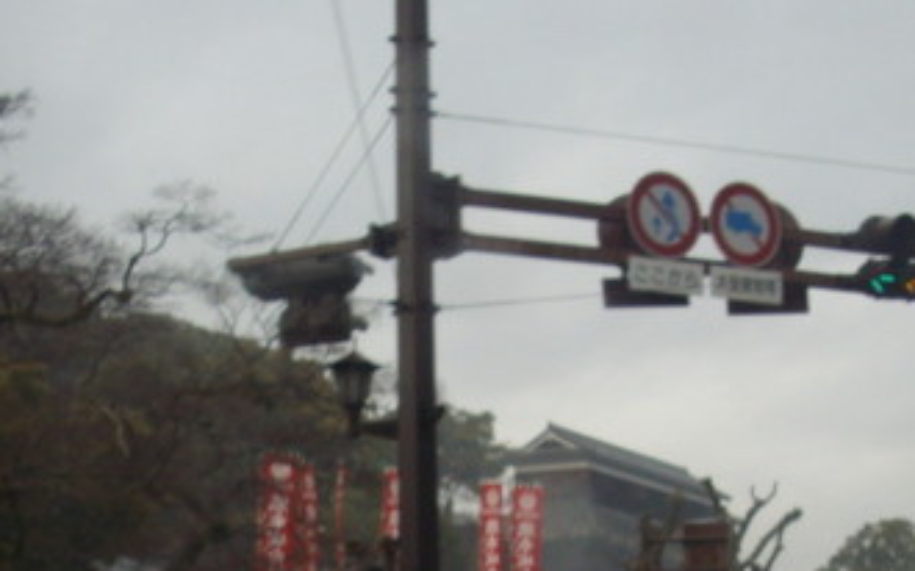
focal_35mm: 95
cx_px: 396
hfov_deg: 21.9
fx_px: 2368
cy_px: 674
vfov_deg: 13.4
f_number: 2.8
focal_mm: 6.2
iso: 83
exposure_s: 1/125
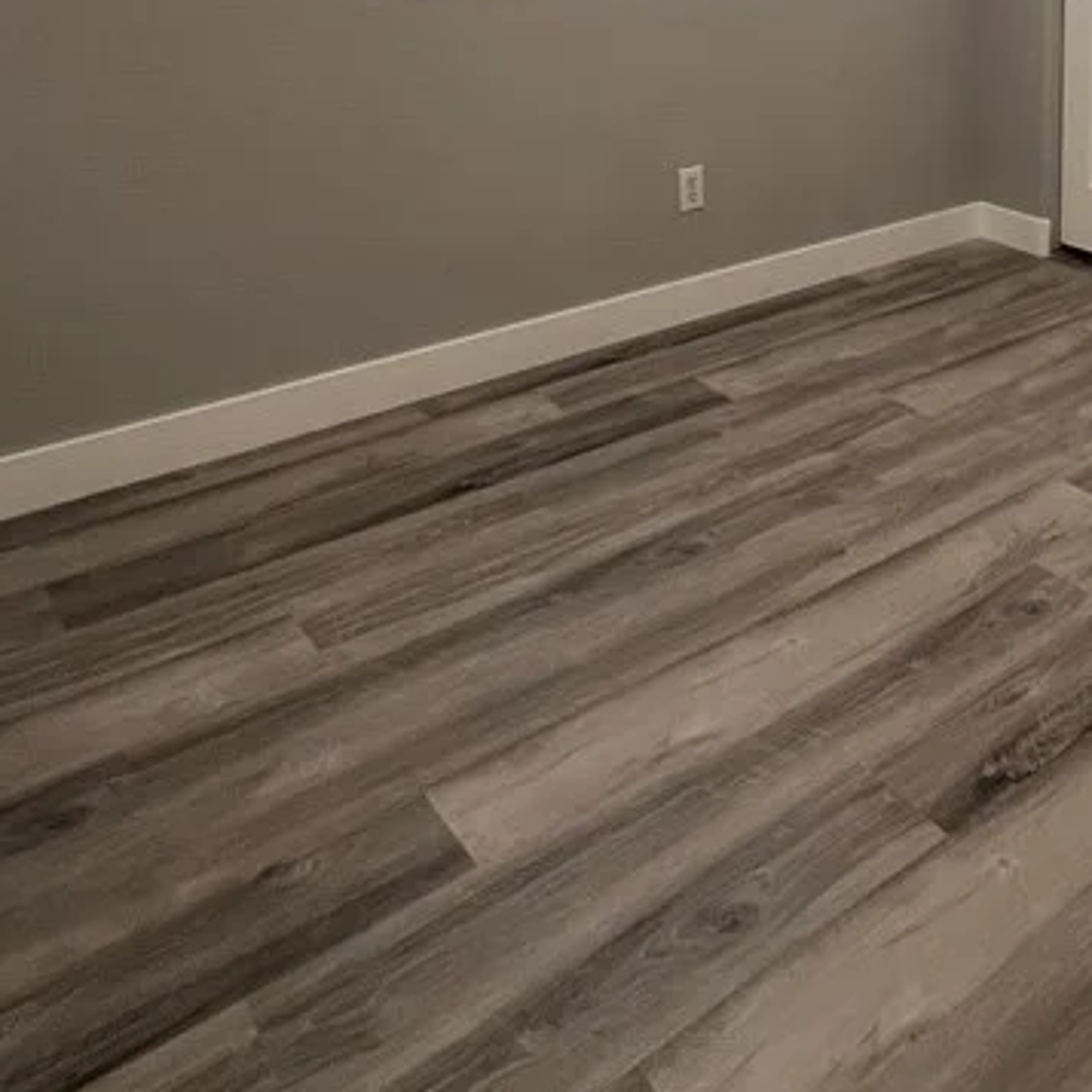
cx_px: 1003
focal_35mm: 33
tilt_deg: -9.1
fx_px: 1178
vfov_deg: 44.5
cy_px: 76
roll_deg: -1.2
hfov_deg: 44.7
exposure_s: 1/60
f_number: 1.8
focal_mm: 1.57
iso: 160
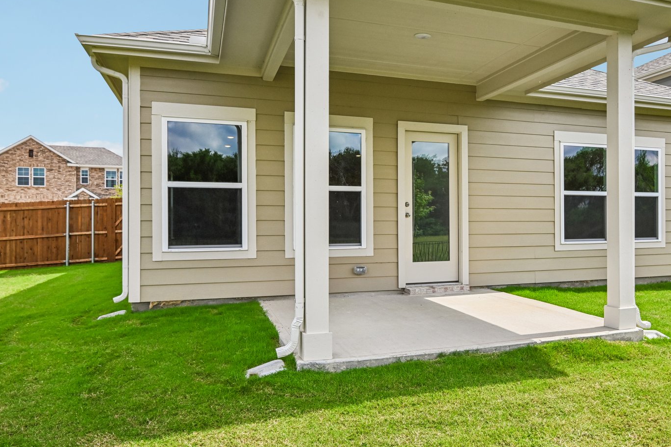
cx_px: 440
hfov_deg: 60.6
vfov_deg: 43.6
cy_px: 219
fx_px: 559
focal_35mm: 30
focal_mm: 20
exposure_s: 1/800
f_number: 8
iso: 400
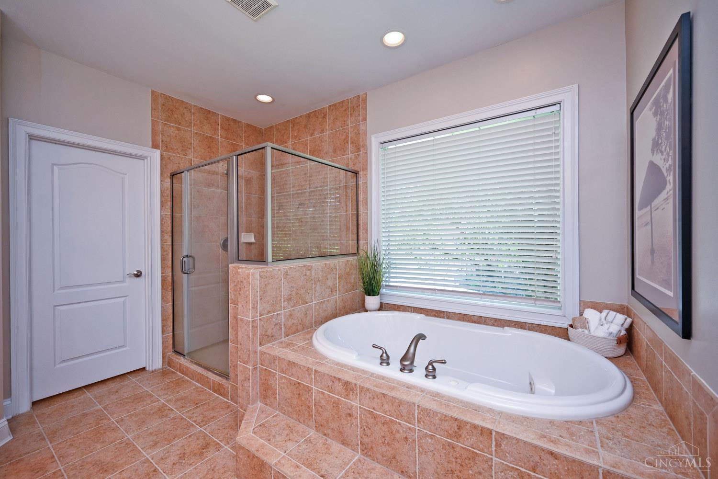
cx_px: 359
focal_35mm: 14
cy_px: 240
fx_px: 279
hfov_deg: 104.3
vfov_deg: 81.2
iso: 320
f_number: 4
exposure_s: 1/60
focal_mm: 14
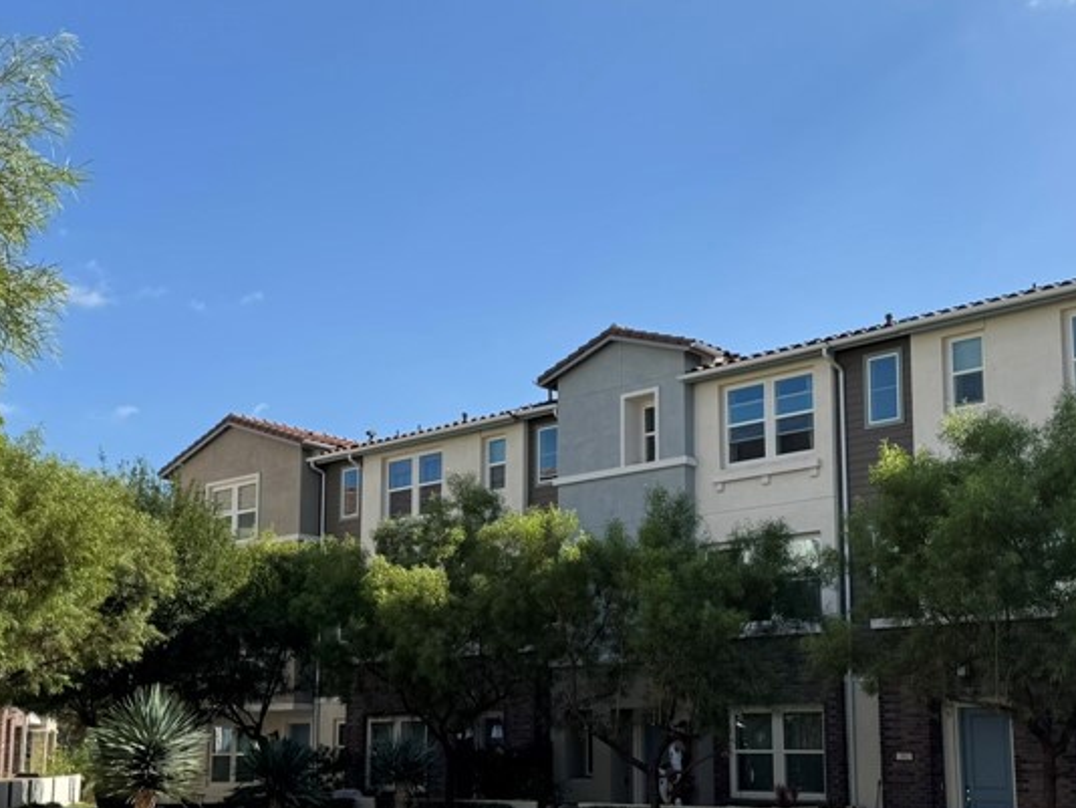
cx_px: 546
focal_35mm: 46
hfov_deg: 41.2
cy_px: 532
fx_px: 1431
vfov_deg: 31.3
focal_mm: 6.76
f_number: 1.78
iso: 80
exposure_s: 1/4049
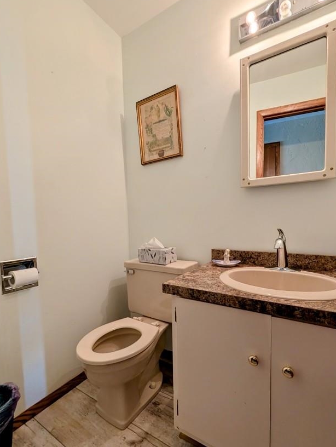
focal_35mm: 15
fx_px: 194
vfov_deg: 98.0
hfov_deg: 81.6
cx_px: 185
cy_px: 236
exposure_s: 1/24
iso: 78
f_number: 1.7
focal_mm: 2.02
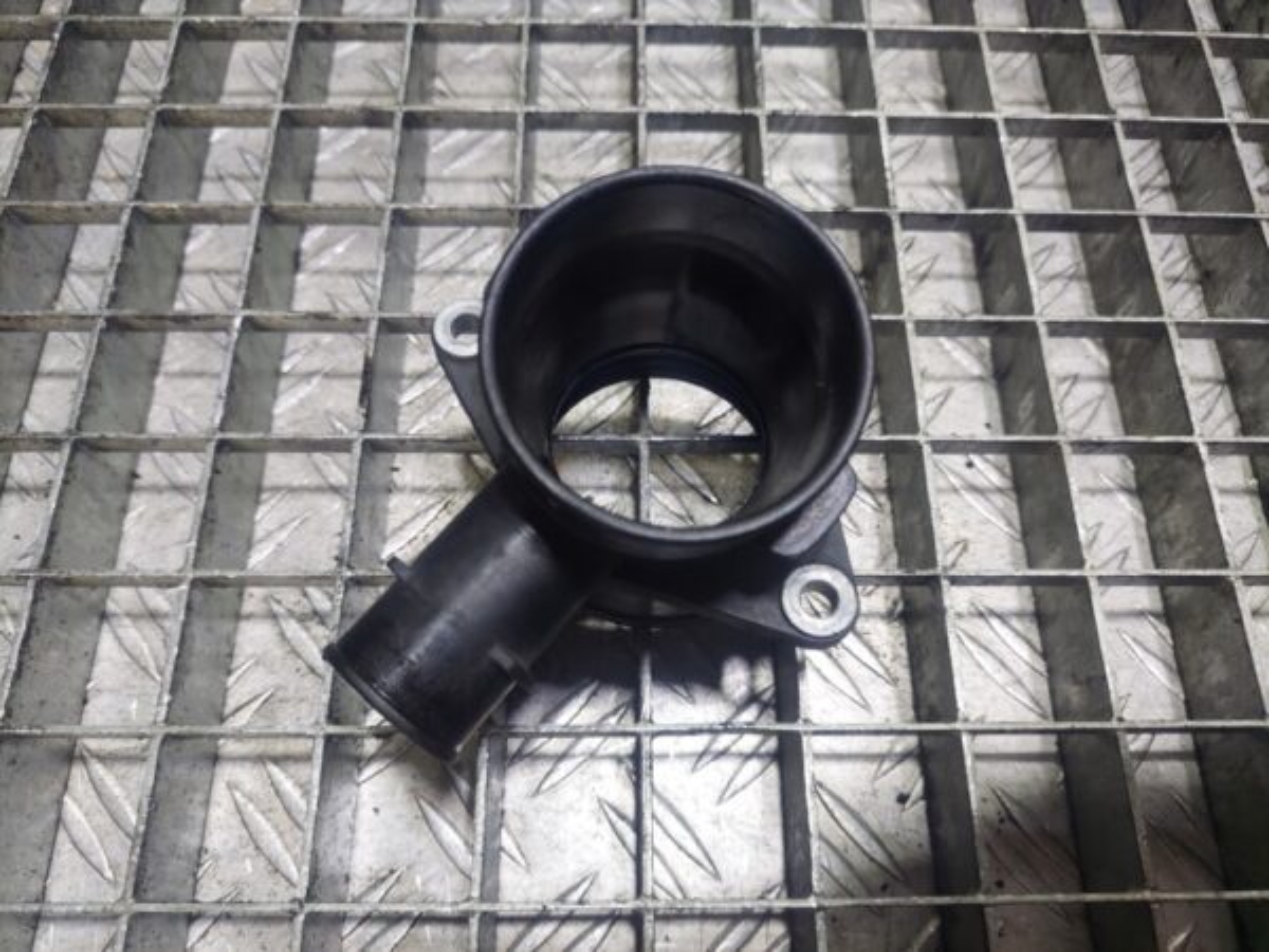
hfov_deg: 69.4
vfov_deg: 54.9
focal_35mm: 25
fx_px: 916
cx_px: 634
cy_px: 476
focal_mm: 5.23
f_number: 1.8
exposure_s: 1/50
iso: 160
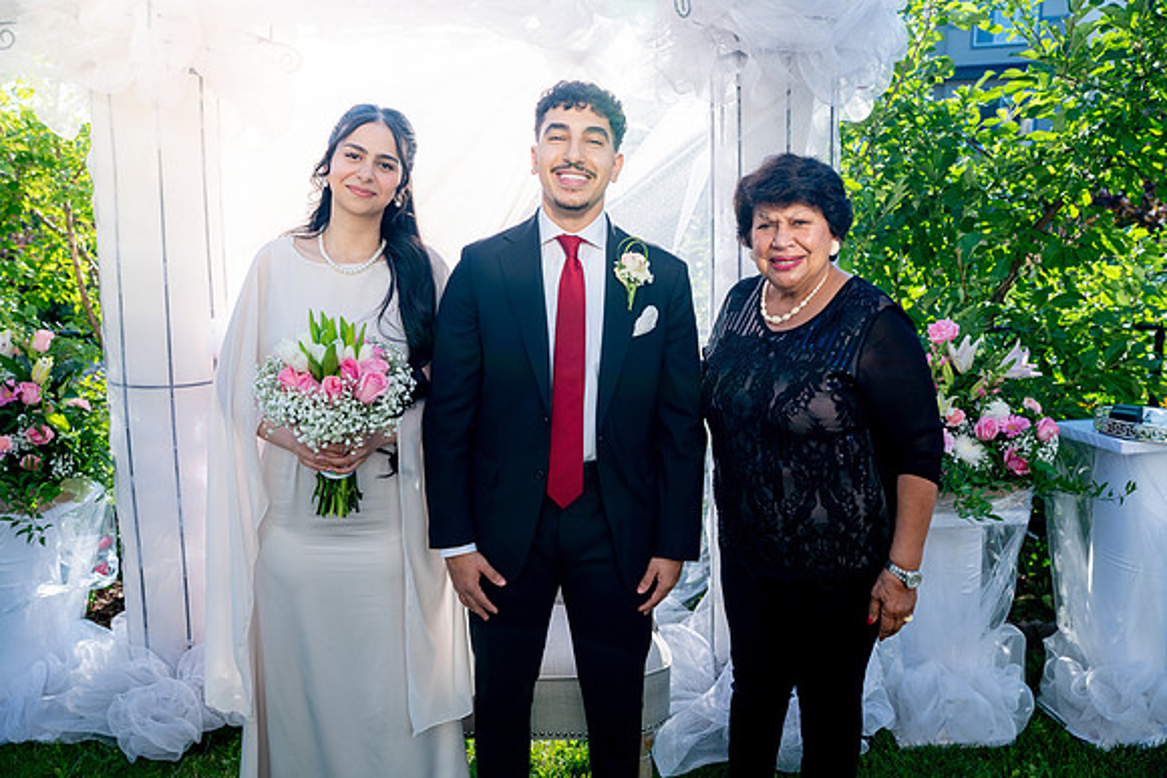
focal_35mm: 28
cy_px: 389
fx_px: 908
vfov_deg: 46.4
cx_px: 584
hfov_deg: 65.5
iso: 200
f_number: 3.5
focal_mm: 28
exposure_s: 1/500
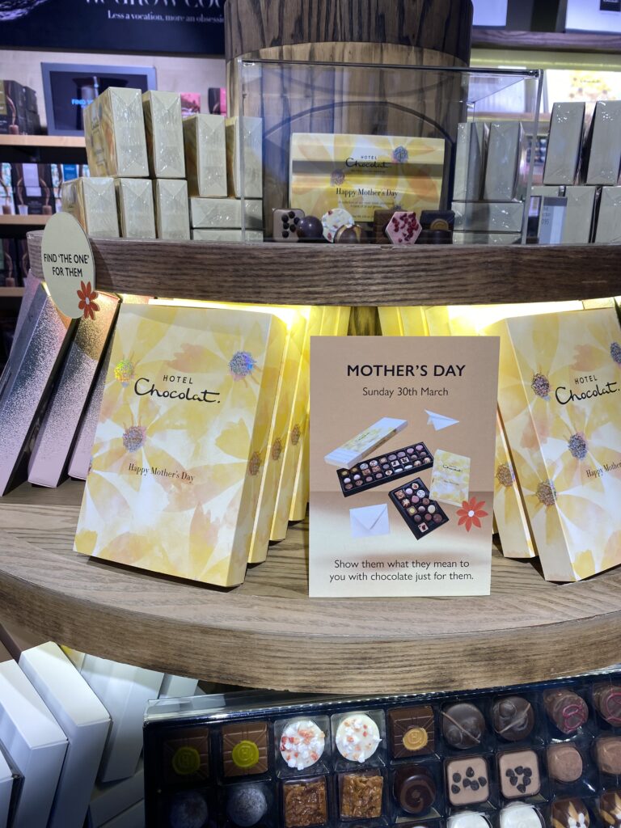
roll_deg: -1.2
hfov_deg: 53.1
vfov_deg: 67.3
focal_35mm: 26
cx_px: 310
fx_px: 622
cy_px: 414
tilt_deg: -17.6
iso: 32
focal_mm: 4.25
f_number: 1.8
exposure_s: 1/98
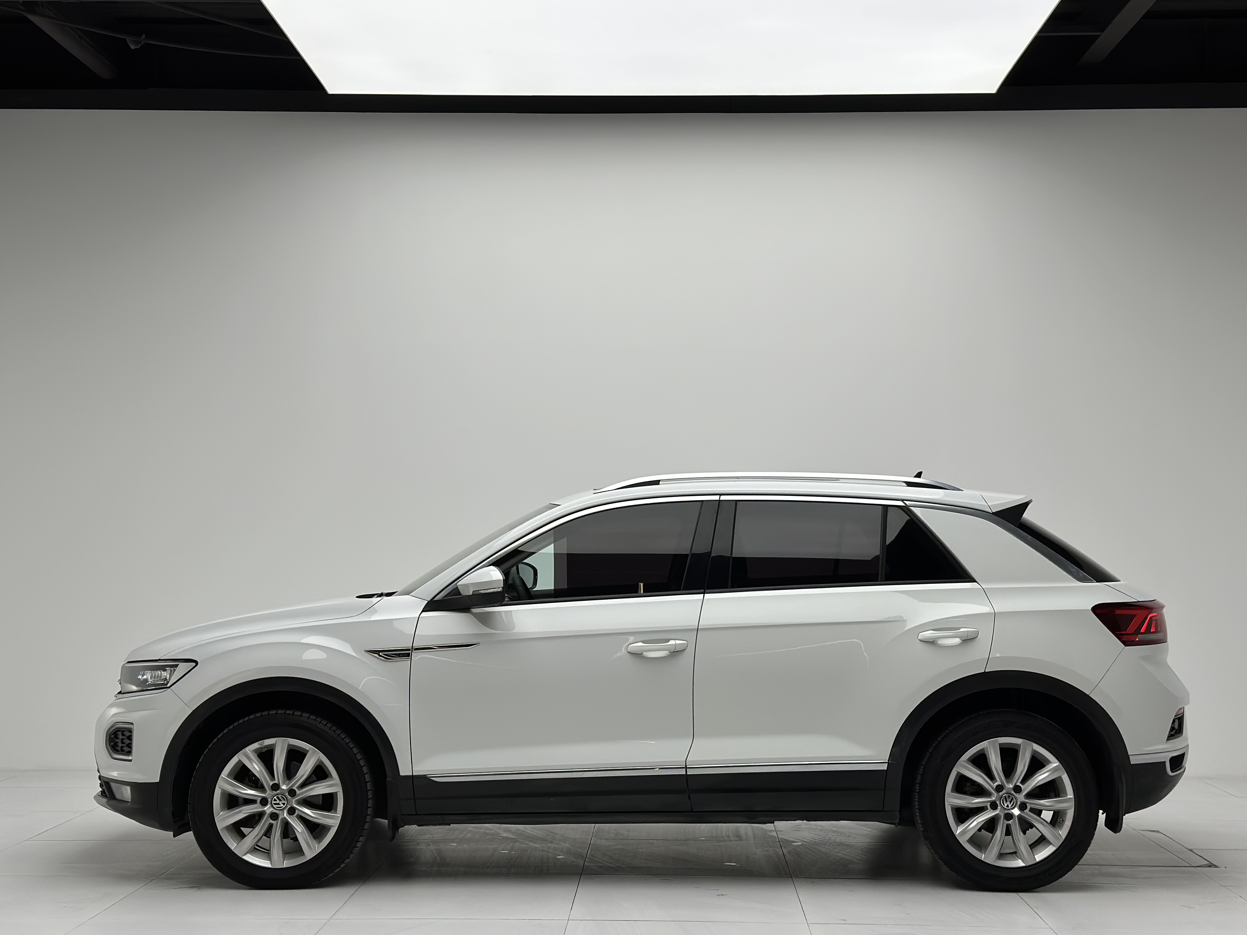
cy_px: 470
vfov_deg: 29.7
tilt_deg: +2.8
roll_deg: -0.2
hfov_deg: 38.9
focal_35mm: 49
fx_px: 1765
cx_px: 633
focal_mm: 6.86
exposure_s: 1/858
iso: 80
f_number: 1.78
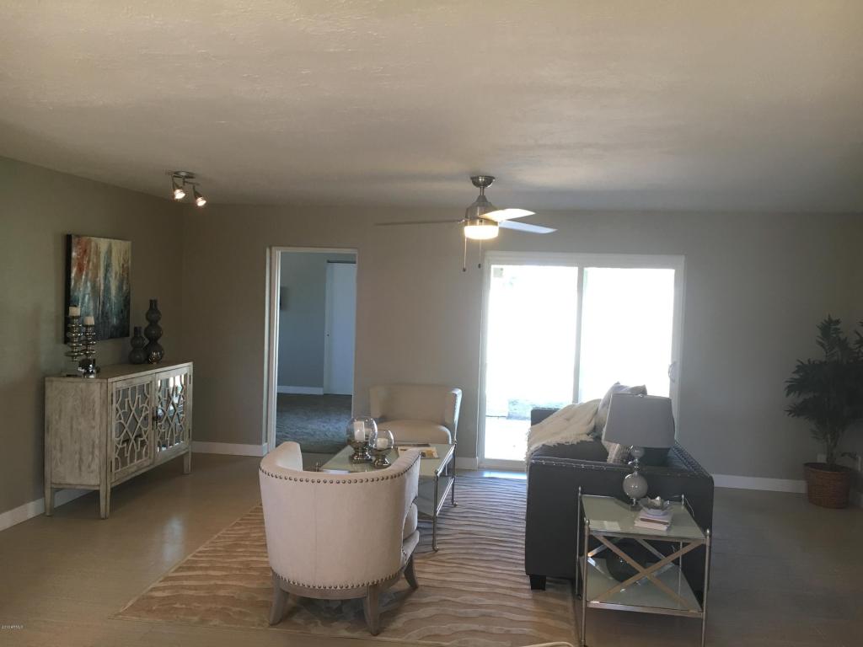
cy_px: 324
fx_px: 723
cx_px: 432
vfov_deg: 48.2
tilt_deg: -1.2
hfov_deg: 61.7
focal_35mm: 29
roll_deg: -0.8
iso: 40
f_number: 2.2
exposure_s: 1/30
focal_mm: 4.15
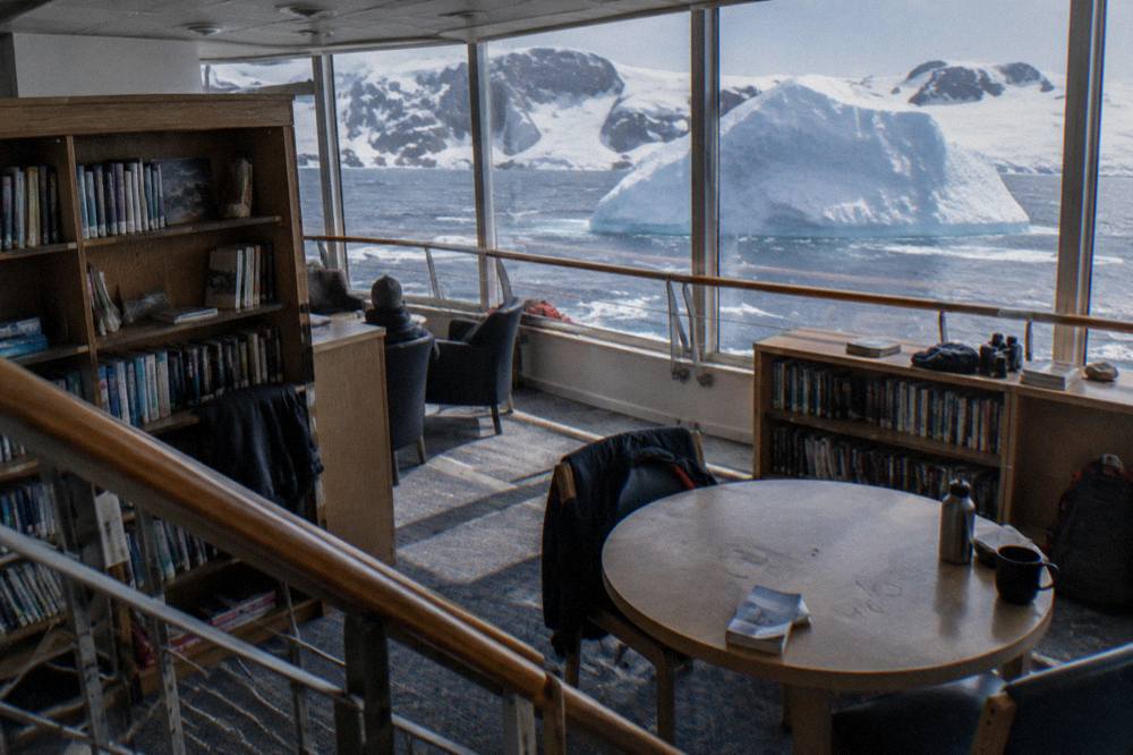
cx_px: 566
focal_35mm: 35
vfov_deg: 37.8
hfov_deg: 54.5
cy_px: 378
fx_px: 1101
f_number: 4
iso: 320
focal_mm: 35
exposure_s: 1/1000
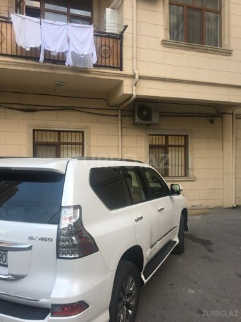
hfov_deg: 48.2
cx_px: 120
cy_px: 161
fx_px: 269
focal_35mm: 29
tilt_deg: +0.7
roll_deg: -0.3
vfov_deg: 61.7
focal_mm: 4.15
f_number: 2.2
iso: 32
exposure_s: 1/50
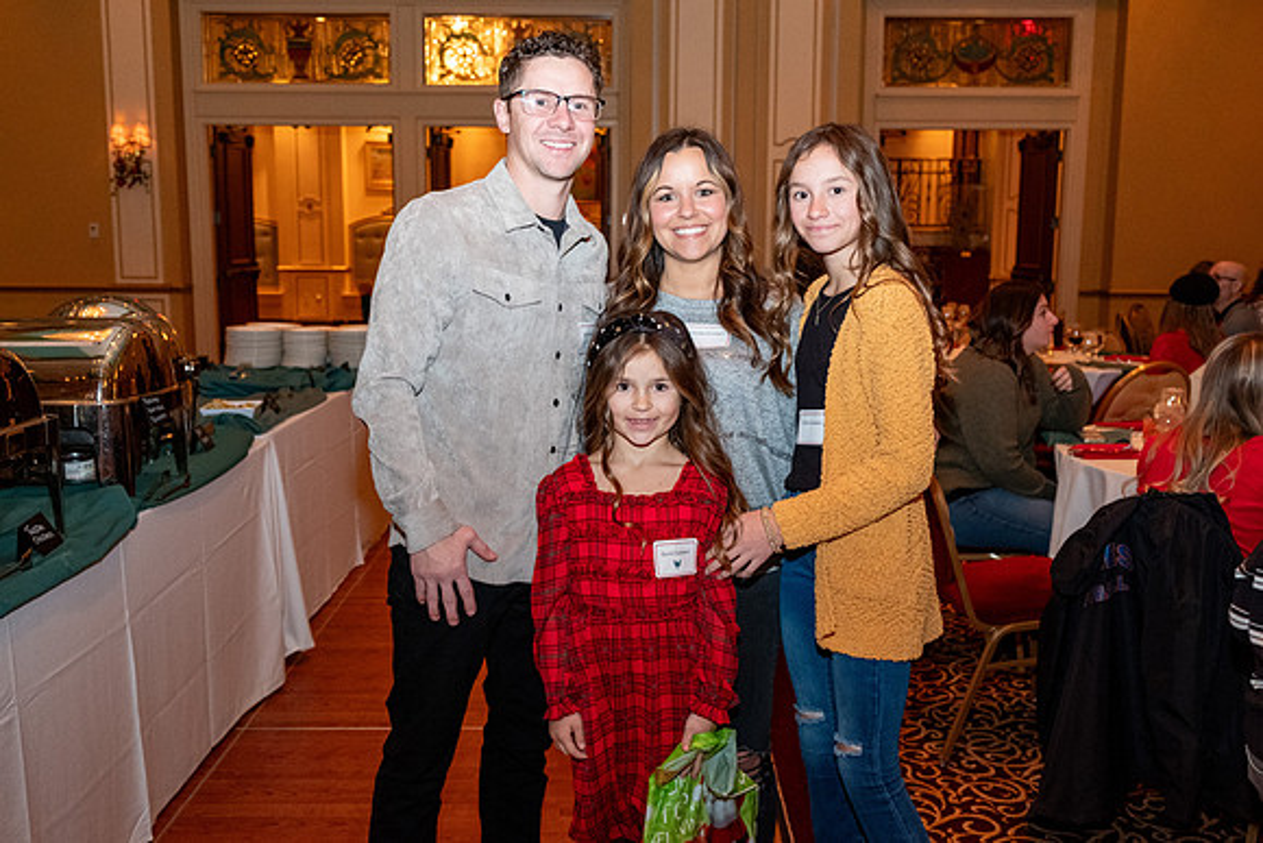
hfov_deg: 57.2
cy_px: 422
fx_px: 1158
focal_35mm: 33
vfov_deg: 40.0
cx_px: 632
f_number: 3.2
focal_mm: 22.3
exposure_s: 1/125
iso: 2500
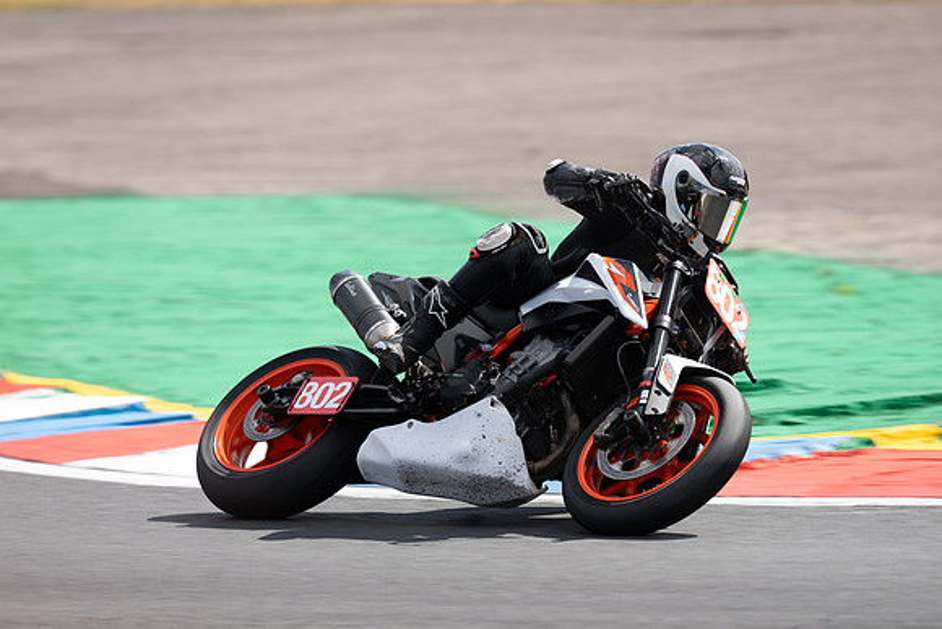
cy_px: 314
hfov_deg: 5.2
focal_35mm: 400
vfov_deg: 3.4
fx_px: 10469
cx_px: 471
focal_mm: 400
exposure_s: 1/400
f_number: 4
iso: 80
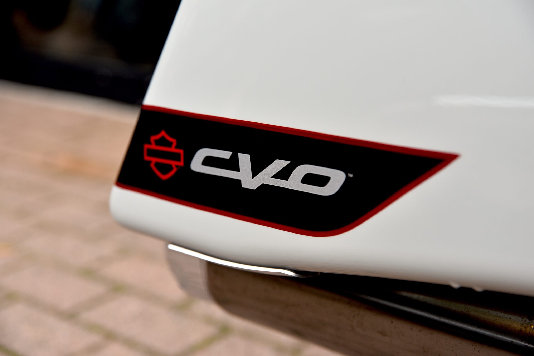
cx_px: 267
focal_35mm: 70
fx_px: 1039
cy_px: 178
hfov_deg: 28.8
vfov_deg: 19.5
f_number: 4
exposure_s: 1/60
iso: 200
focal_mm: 70
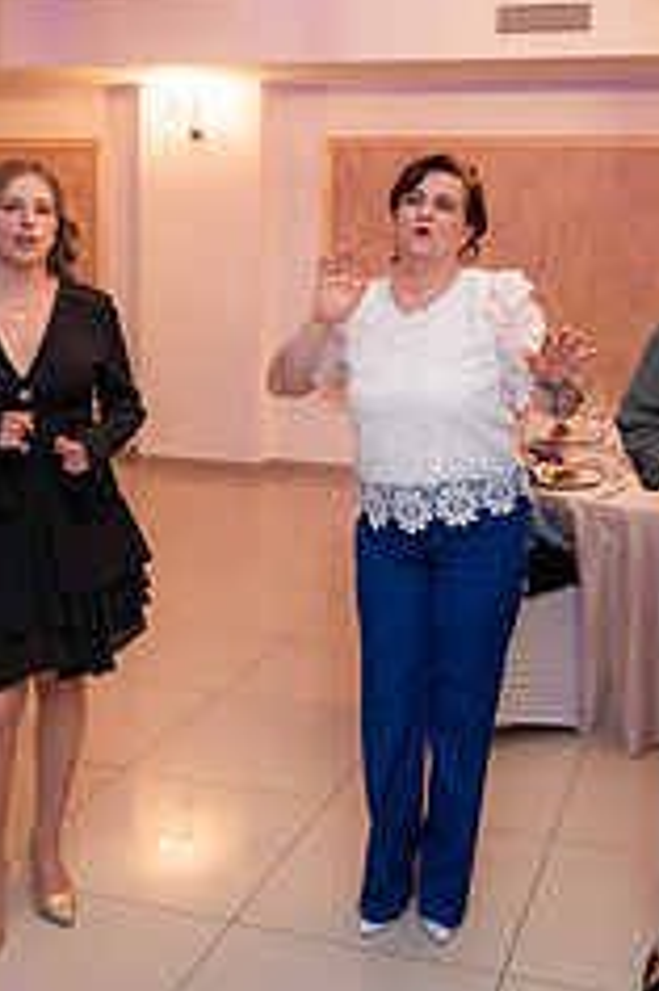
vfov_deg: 45.7
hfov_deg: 31.8
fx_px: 1155
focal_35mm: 42
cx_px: 386
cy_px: 328
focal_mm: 22
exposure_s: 1/200
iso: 1600
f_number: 2.8
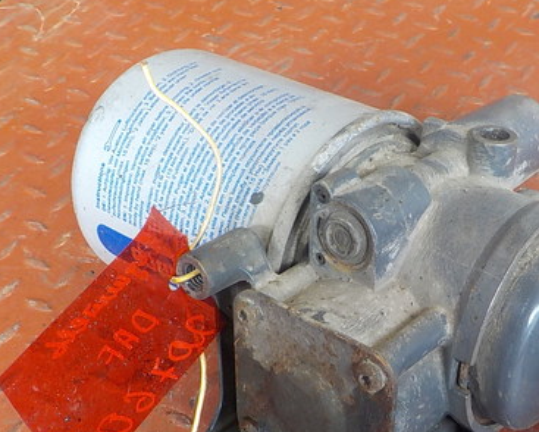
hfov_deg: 35.9
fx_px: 814
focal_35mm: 51
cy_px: 284
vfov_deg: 29.5
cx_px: 399
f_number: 3.3
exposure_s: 1/30
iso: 140
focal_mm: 4.1
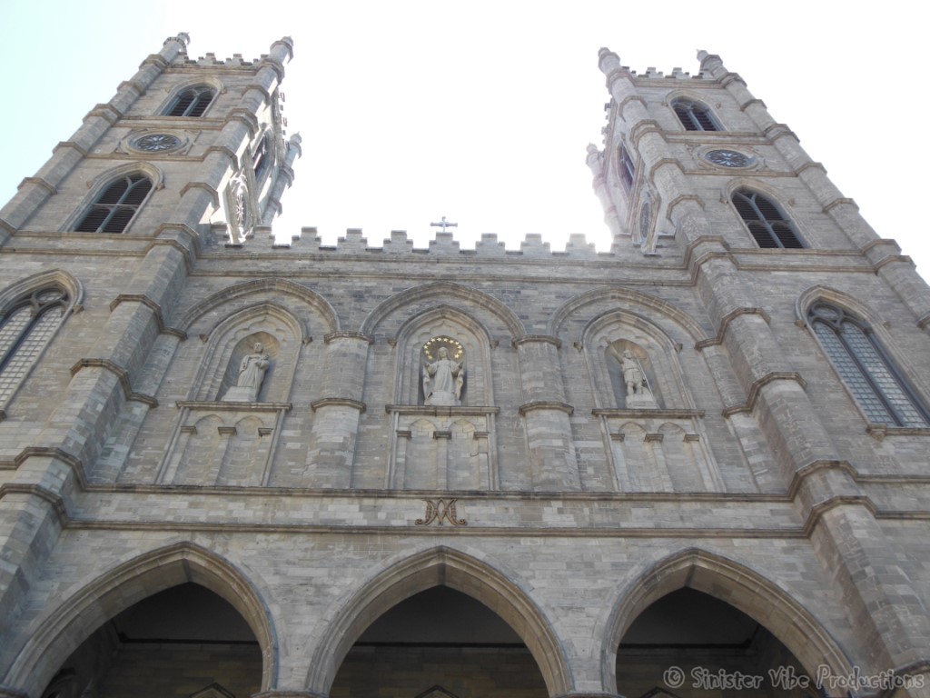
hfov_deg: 61.7
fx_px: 779
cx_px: 465
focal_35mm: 29
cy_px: 349
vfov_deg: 48.2
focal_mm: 5.2
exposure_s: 1/400
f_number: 3.3
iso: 125
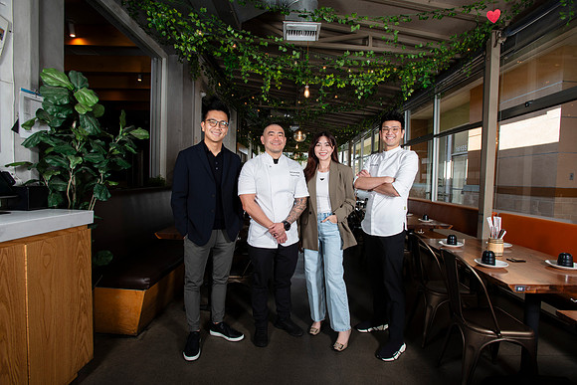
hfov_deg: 90.2
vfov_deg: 67.7
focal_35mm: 18
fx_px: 287
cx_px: 296
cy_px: 193
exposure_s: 1/200
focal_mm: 17
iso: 320
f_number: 6.3
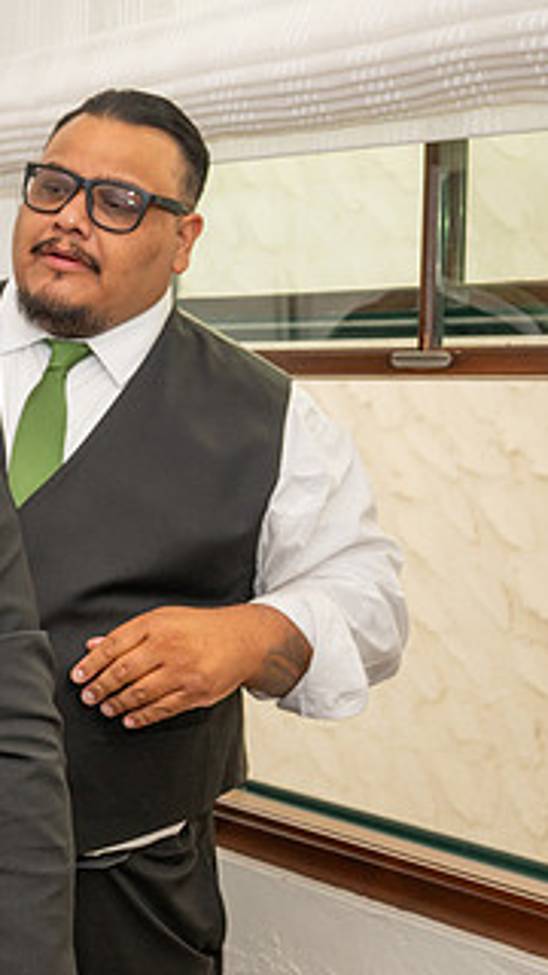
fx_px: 1447
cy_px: 489
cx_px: -292
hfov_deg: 18.7
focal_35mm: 56
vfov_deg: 37.2
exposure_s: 1/200
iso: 500
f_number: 4.5
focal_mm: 29.5
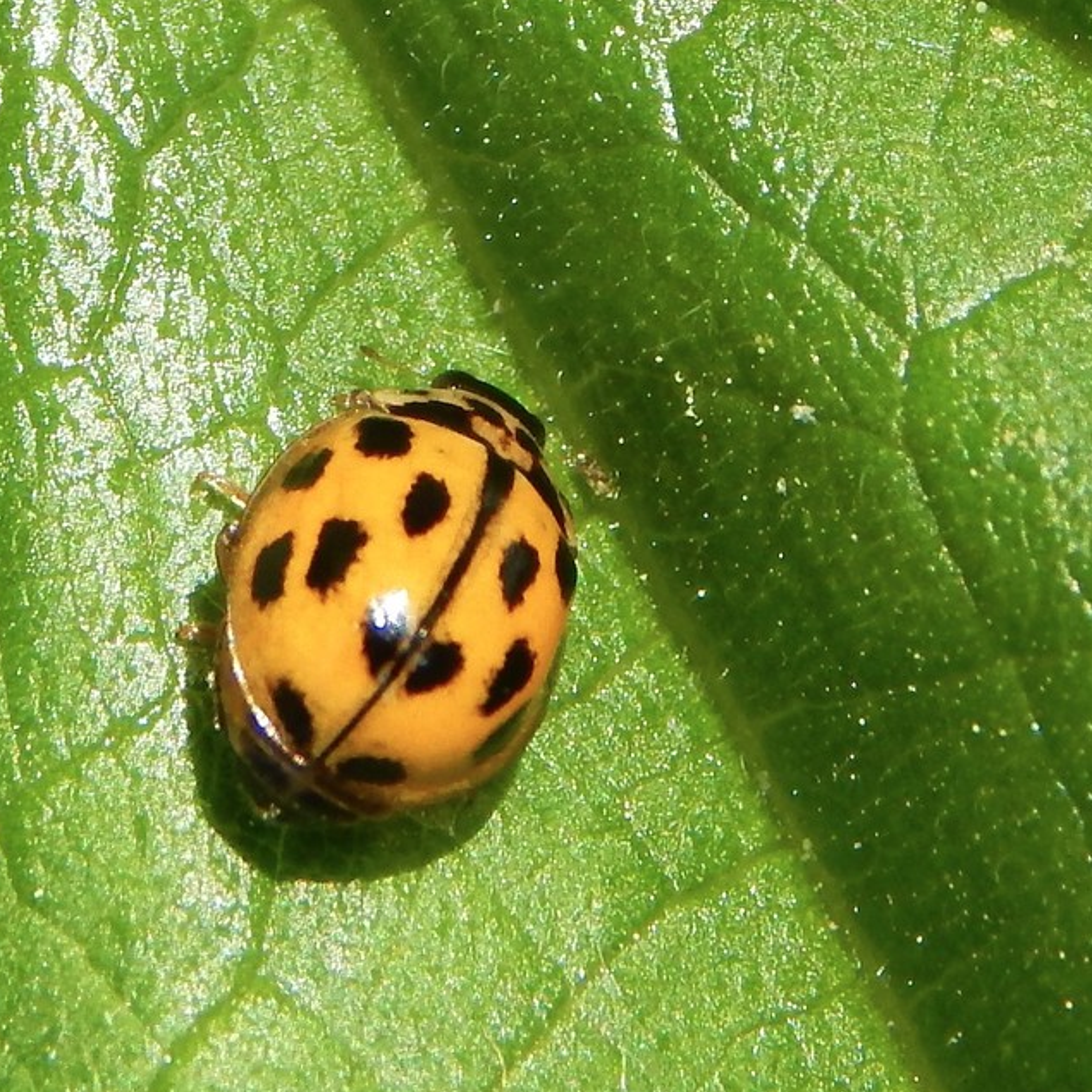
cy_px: 549
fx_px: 6781
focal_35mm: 190
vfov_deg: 9.2
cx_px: 412
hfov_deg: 9.2
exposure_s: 1/200
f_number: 5.1
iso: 125
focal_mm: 28.7
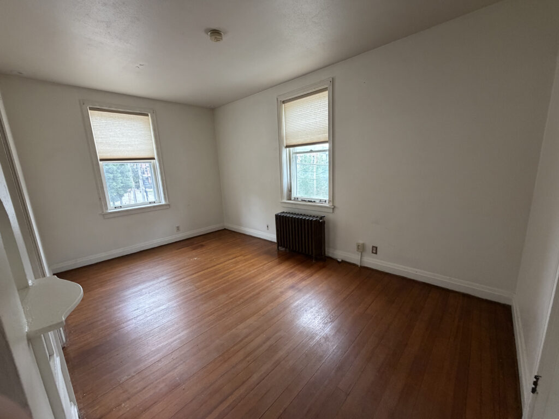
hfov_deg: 102.1
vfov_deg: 85.7
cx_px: 280
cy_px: 210
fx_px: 226
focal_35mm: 14
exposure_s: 1/75
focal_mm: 2.22
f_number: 2.2
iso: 320
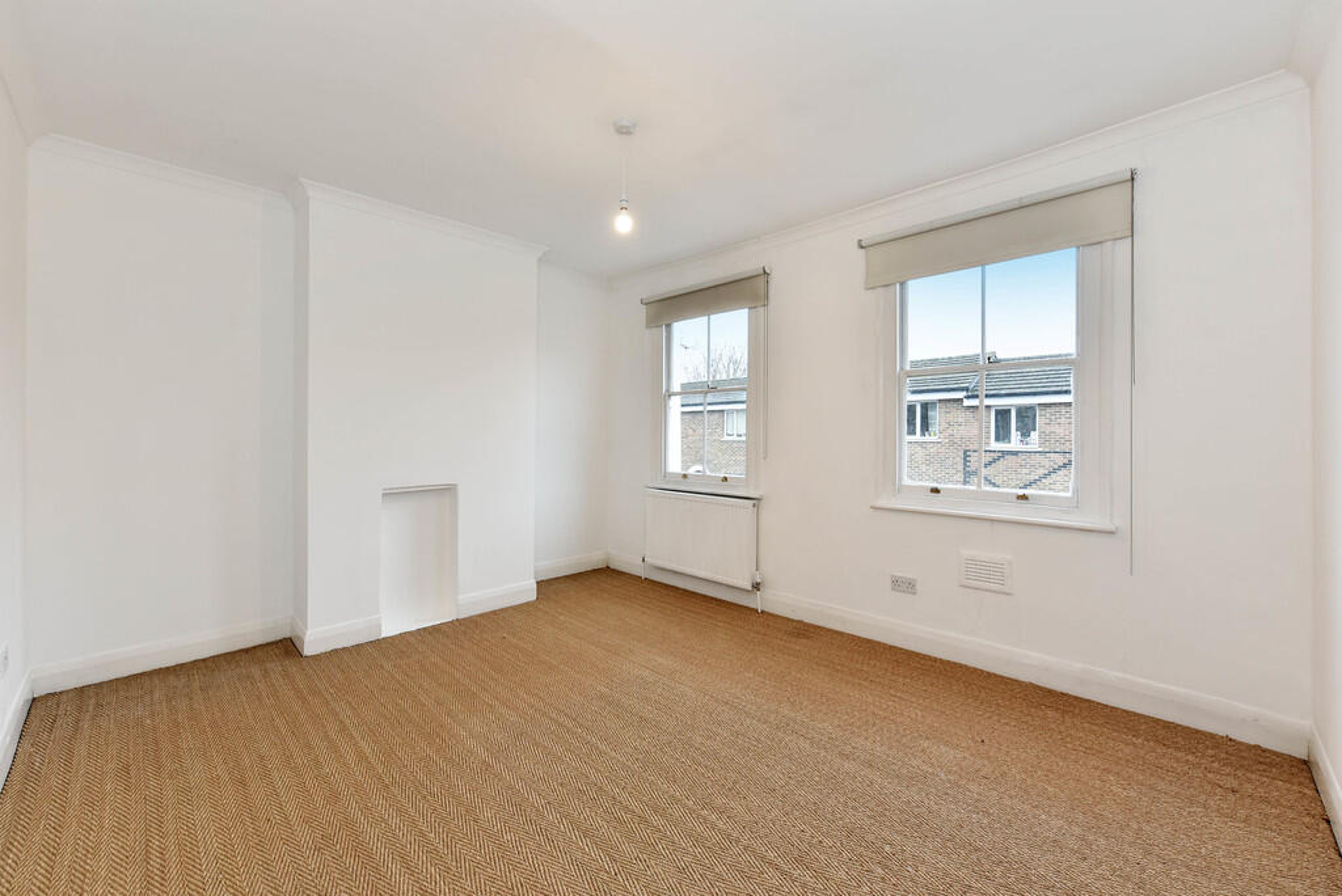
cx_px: 671
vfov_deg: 81.3
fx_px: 522
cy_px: 448
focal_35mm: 14
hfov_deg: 104.2
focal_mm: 14
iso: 400
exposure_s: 1/20
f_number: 8
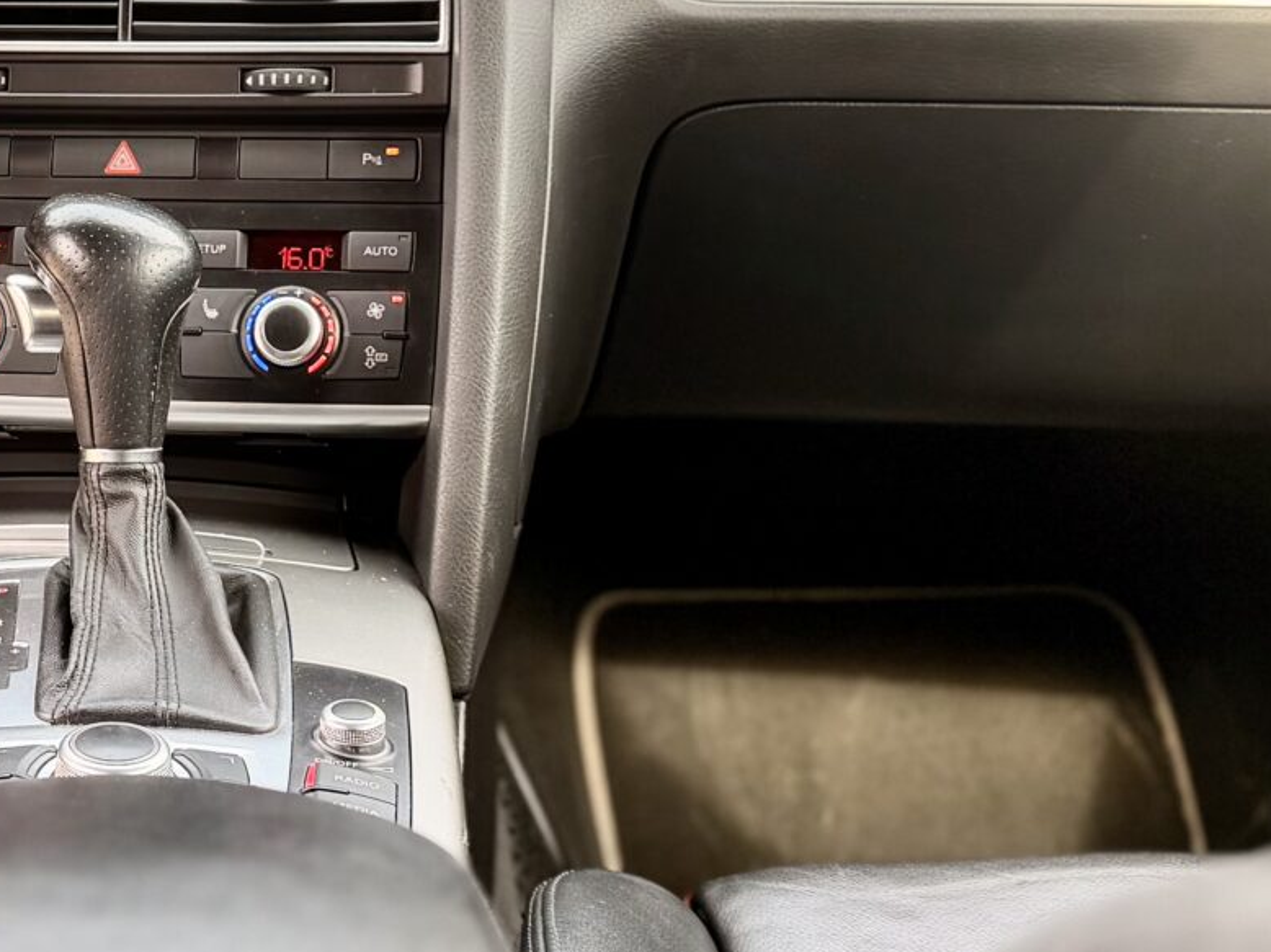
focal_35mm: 79
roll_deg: -1.0
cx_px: -46
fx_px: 2900
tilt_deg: -12.1
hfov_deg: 23.5
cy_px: 271
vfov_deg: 18.6
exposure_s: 1/170
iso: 80
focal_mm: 6.76
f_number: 1.78
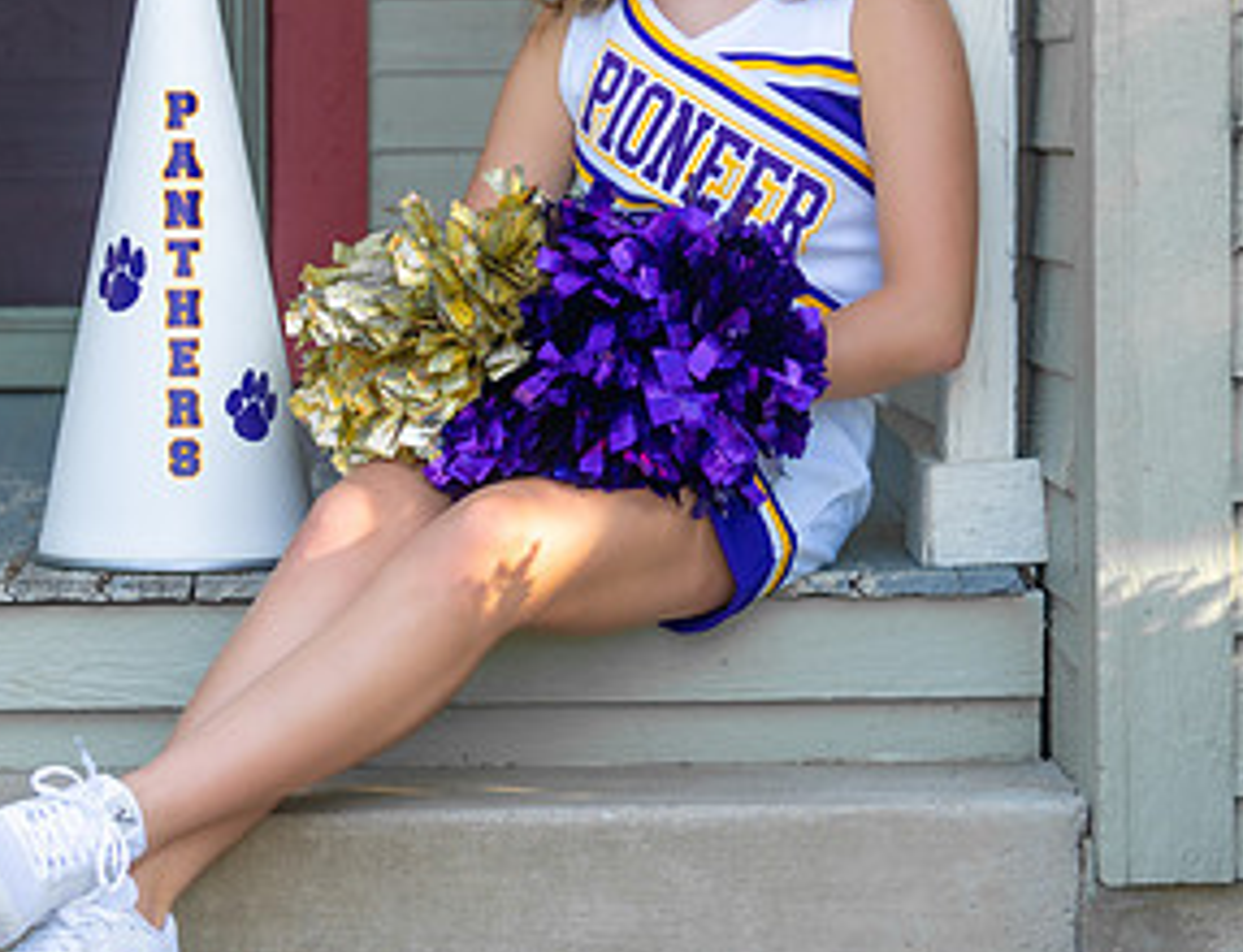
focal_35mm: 164
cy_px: 145
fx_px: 5936
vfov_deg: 9.1
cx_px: 684
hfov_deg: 12.0
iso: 125
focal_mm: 70
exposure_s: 1/320
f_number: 2.8
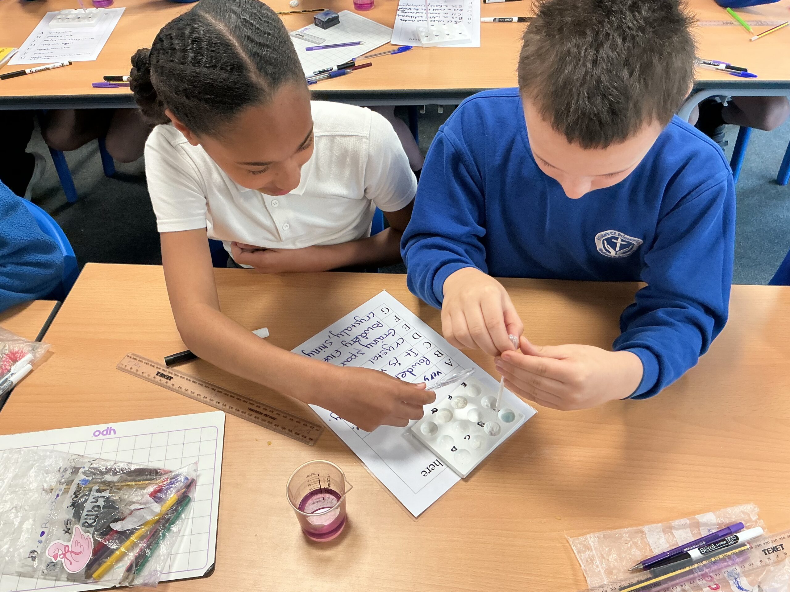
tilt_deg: -46.3
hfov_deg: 61.7
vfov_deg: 48.2
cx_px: 395
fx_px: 662
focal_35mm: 29
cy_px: 296
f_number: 1.8
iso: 125
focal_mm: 3
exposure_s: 1/60
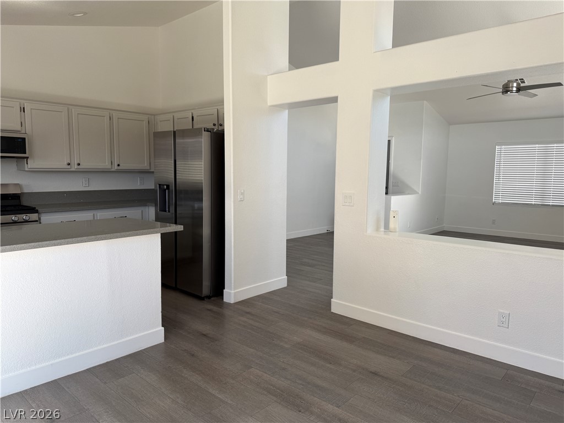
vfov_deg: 56.8
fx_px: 391
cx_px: 282
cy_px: 212
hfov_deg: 71.6
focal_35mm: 24
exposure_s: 1/367
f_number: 1.78
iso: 80
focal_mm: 6.76
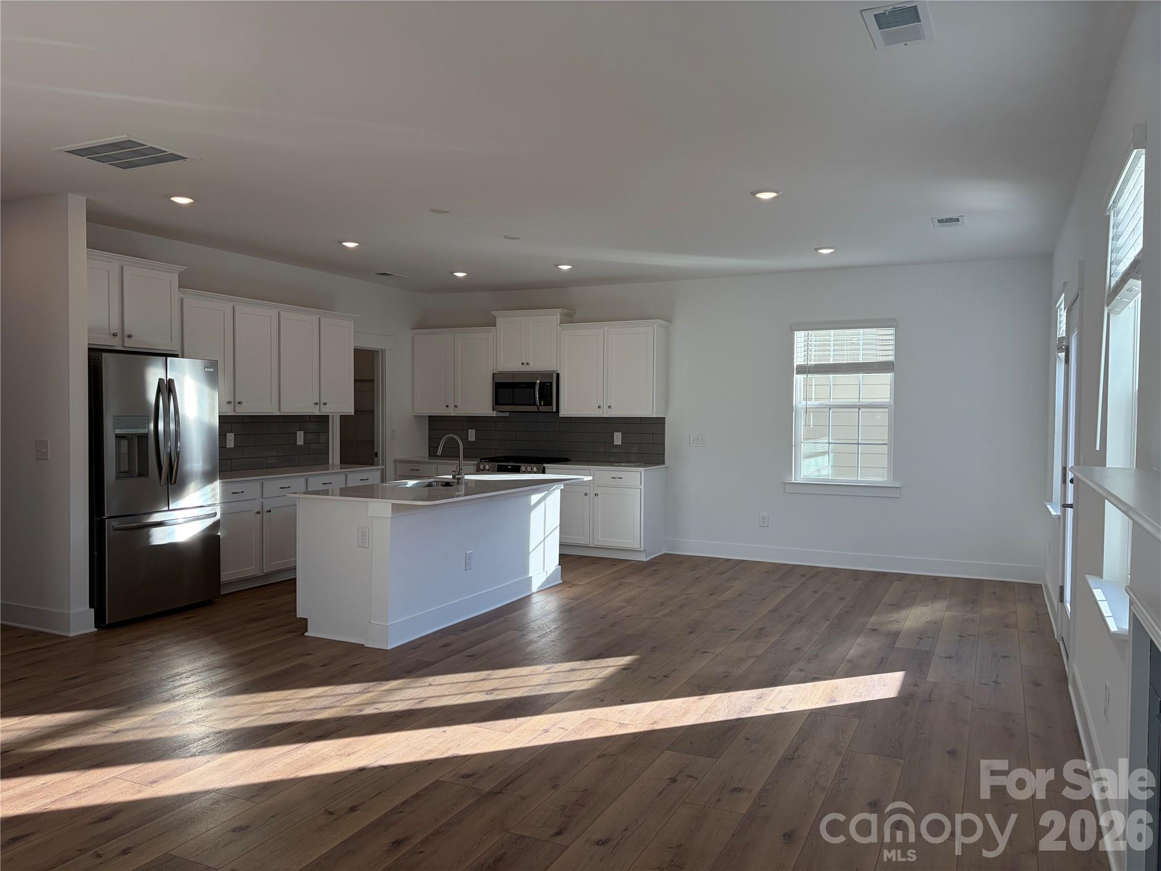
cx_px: 580
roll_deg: +0.1
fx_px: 872
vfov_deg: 53.1
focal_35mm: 26
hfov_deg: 67.3
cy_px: 436
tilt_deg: -0.8
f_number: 1.6
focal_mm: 5.96
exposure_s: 1/433
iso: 64
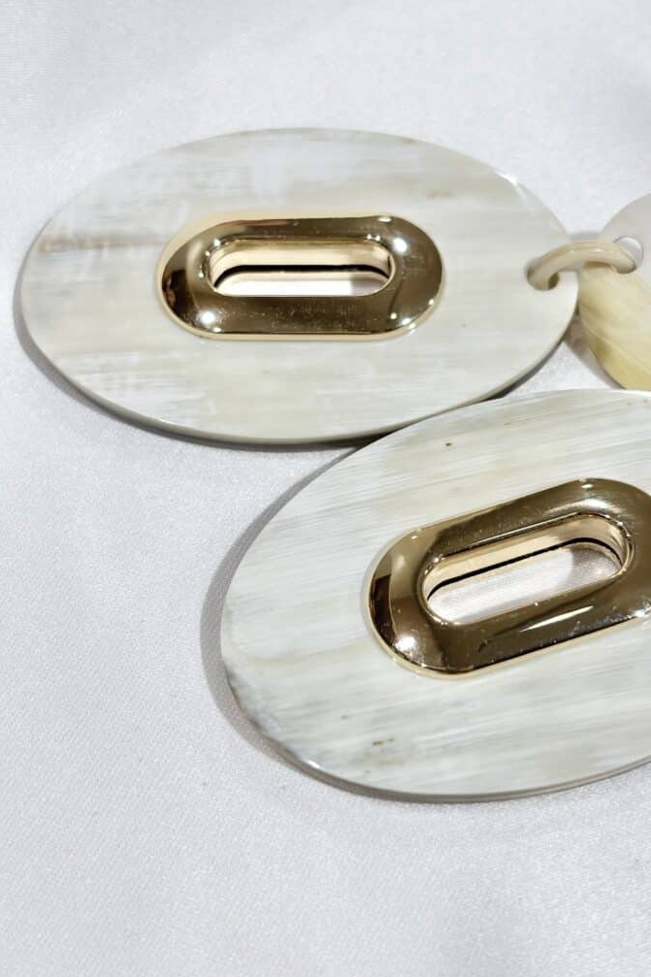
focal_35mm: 55
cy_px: 483
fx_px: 1492
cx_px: 372
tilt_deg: -50.6
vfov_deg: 36.3
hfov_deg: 24.6
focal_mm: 5.96
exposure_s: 1/251
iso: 32
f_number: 1.6
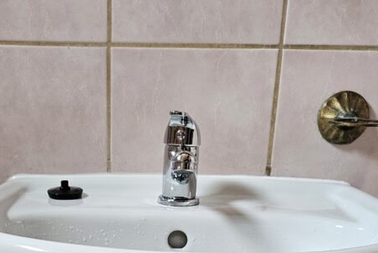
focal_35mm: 57
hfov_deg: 34.8
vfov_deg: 21.0
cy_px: 354
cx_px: 140
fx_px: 599
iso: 250
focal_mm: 5
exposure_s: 1/120
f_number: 1.8
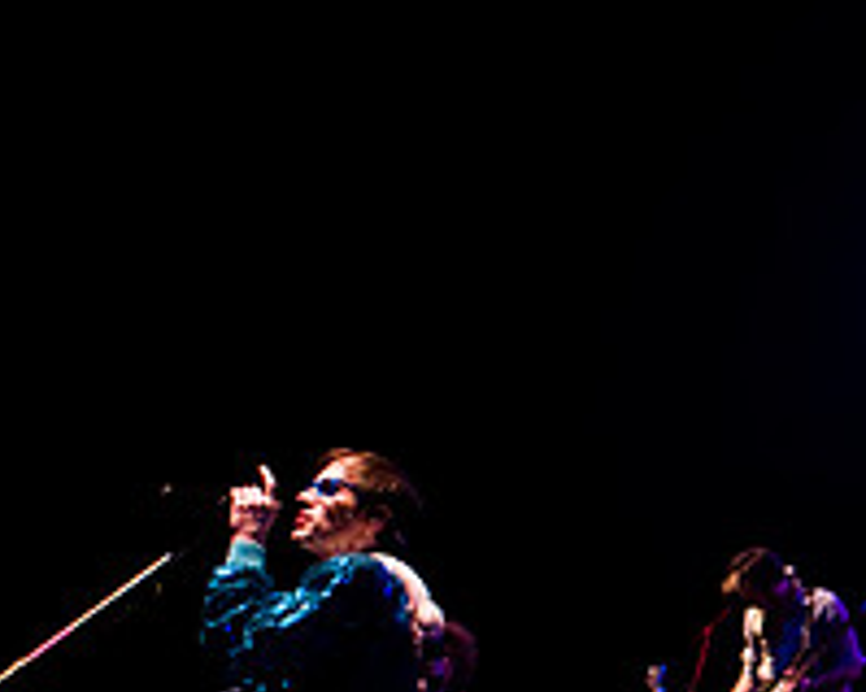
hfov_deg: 21.0
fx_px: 2101
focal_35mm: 82
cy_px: 590
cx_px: 1149
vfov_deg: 18.5
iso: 640
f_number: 2.8
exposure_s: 1/125
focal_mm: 20
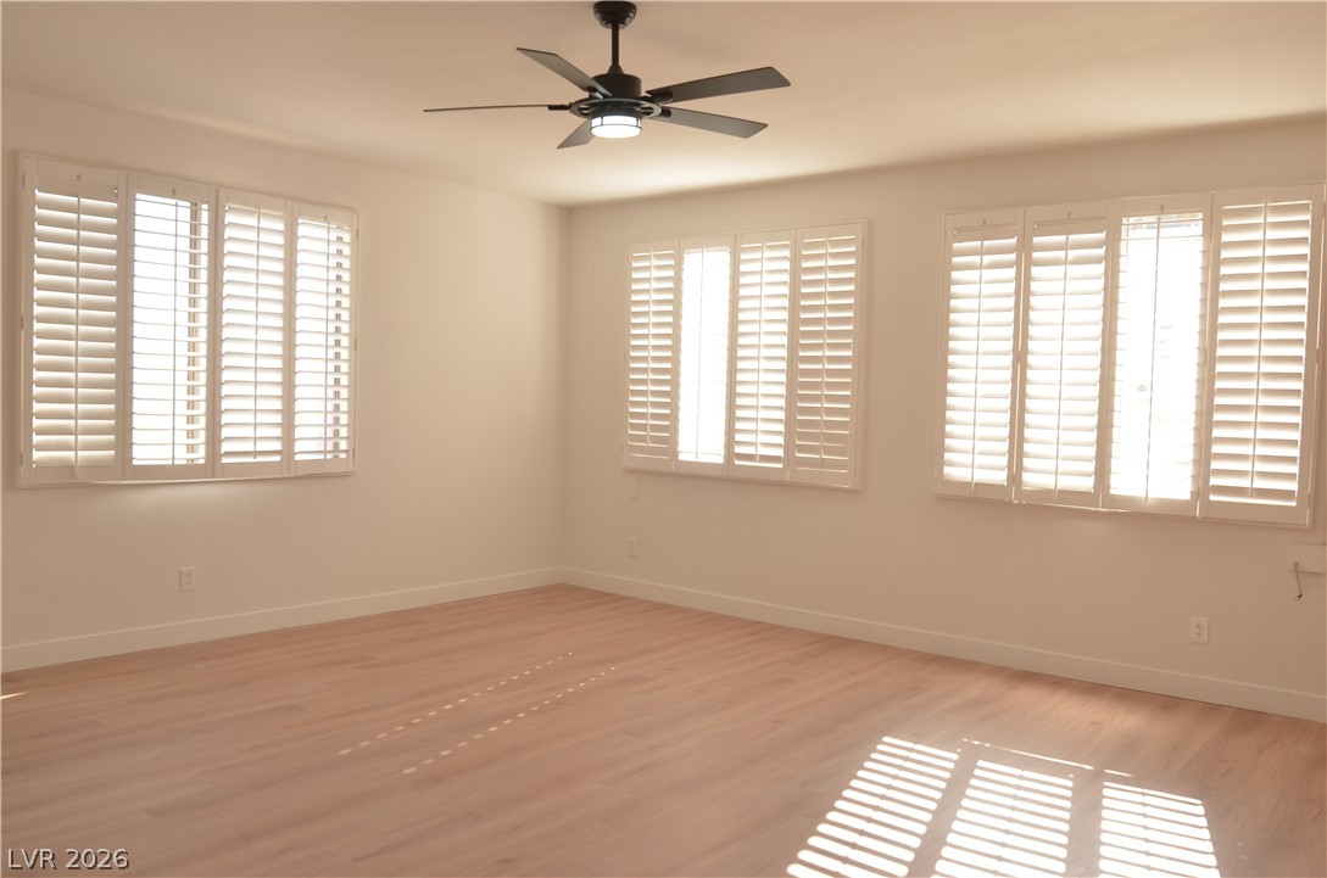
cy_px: 439
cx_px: 664
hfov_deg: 67.5
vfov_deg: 47.7
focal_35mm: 27
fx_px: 993
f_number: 5
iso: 200
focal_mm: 18
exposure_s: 1/100
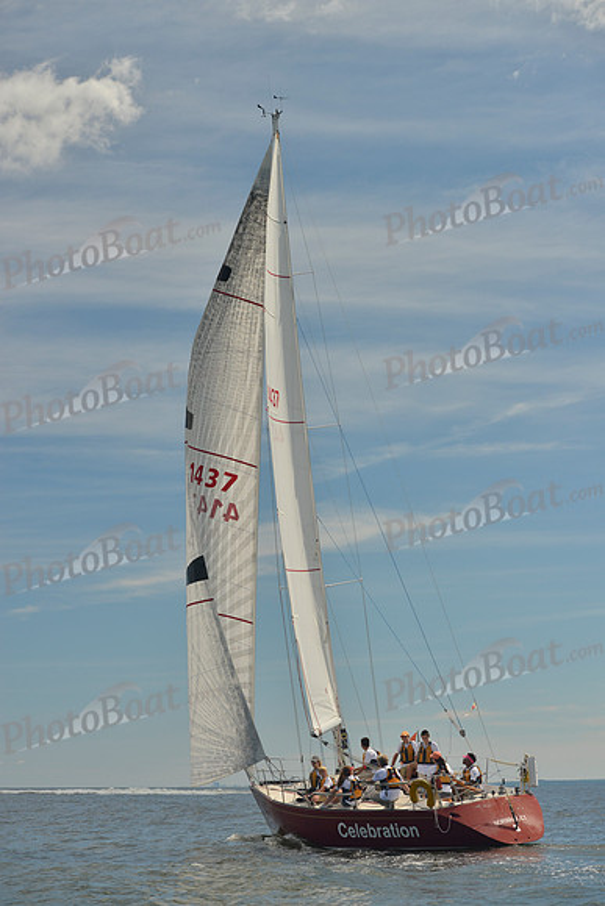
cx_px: 302
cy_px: 453
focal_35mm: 70
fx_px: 1763
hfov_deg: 19.5
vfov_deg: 28.8
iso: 200
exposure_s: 1/800
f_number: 6.3
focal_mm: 70
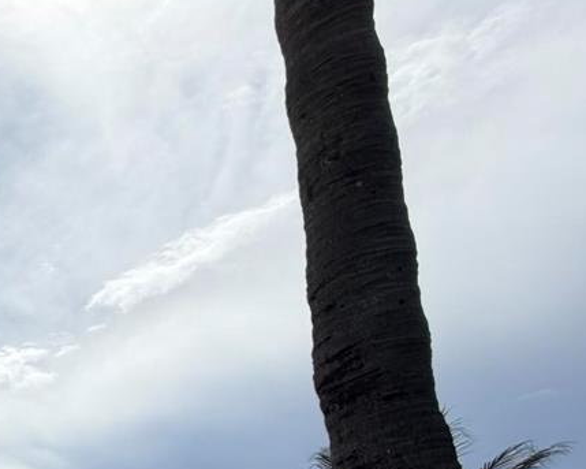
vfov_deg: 21.9
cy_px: 785
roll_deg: +0.7
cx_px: -433
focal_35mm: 51
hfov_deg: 23.0
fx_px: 884
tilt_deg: +2.0
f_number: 2.2
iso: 20
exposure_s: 1/2165
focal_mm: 2.22
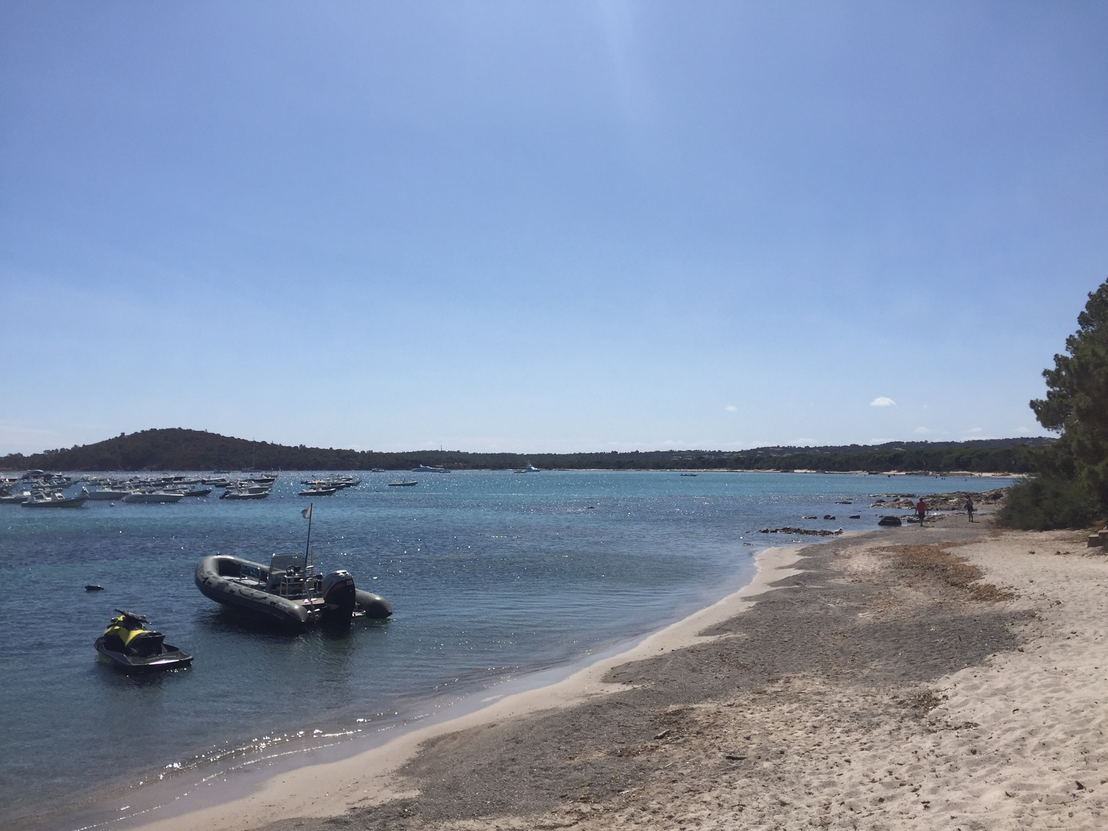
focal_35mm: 29
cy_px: 416
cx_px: 554
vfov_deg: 48.2
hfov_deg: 61.7
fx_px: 928
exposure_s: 1/4405
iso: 32
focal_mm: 4.15
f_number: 2.2
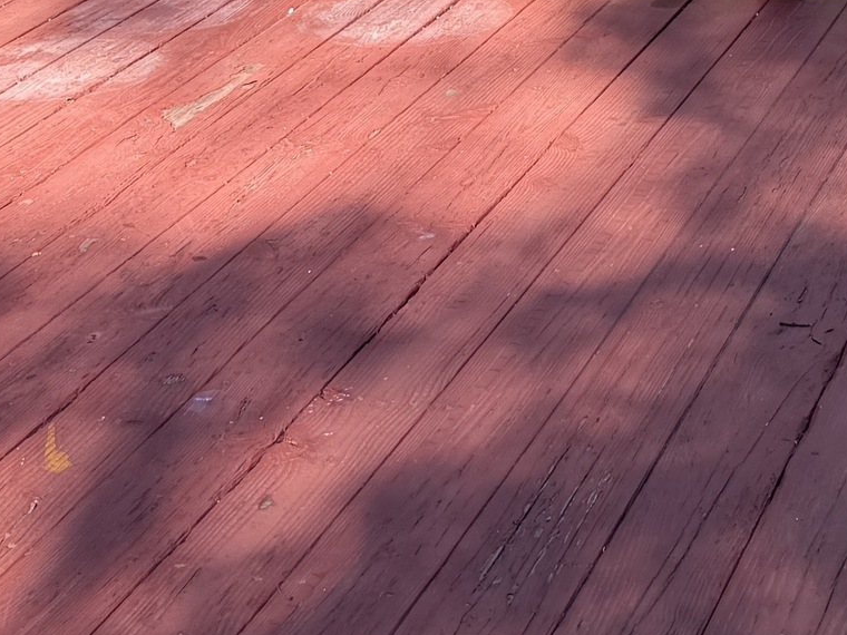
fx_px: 2373
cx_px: 559
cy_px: -421
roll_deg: +2.1
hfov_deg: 20.2
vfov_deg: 13.9
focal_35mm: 97
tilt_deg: -6.1
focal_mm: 6.76
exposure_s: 1/423
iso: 80
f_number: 1.78
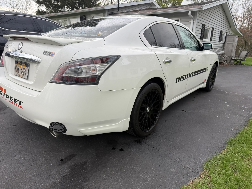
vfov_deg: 56.8
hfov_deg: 71.6
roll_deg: -1.6
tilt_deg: -15.2
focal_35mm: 24
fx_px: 175
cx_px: 126
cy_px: 94
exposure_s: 1/184
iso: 64
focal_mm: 6.76
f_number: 1.78
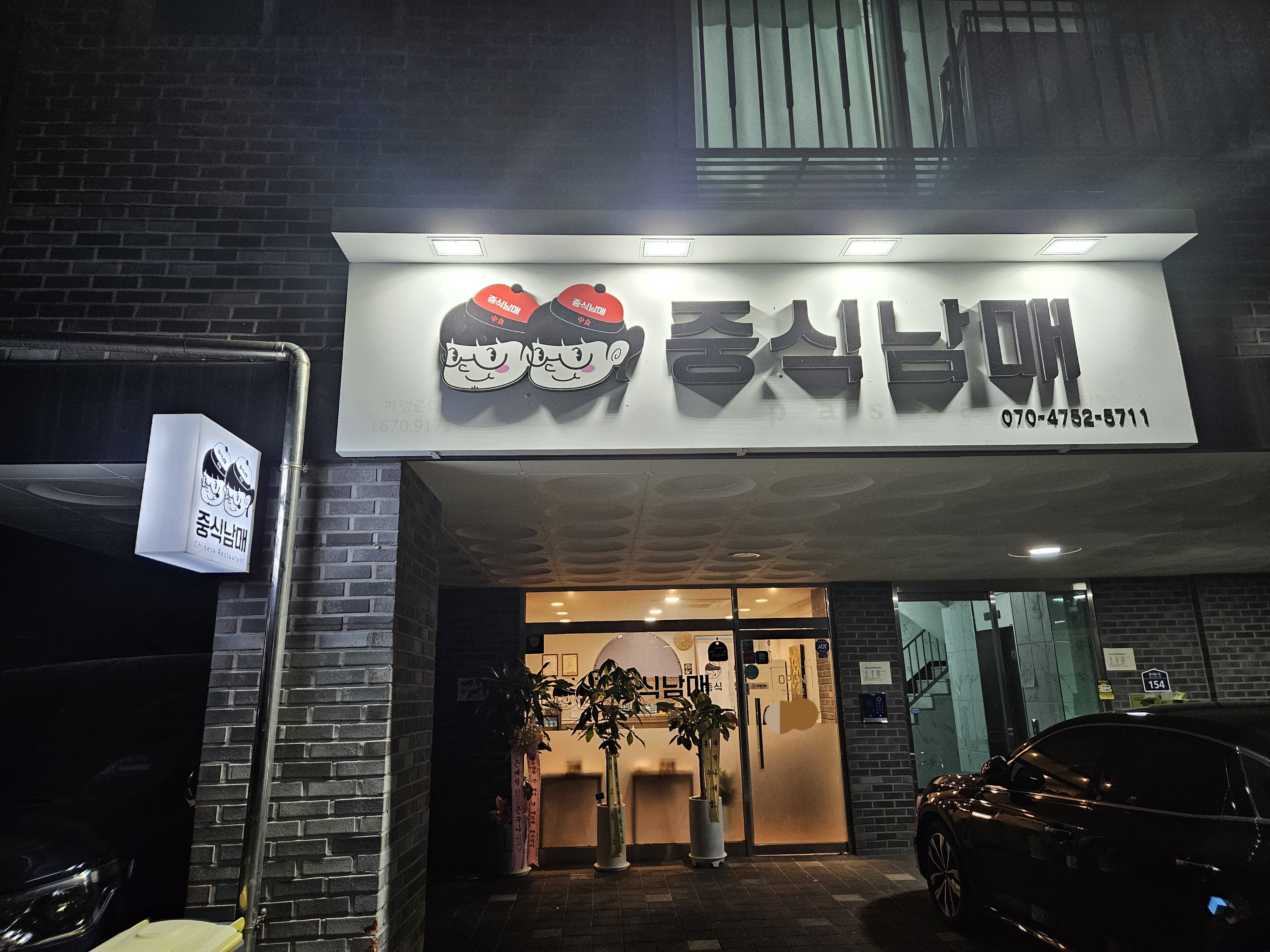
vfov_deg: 58.9
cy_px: 476
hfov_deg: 73.9
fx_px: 844
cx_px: 635
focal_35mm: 23
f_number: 1.8
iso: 250
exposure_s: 1/120
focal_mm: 5.4
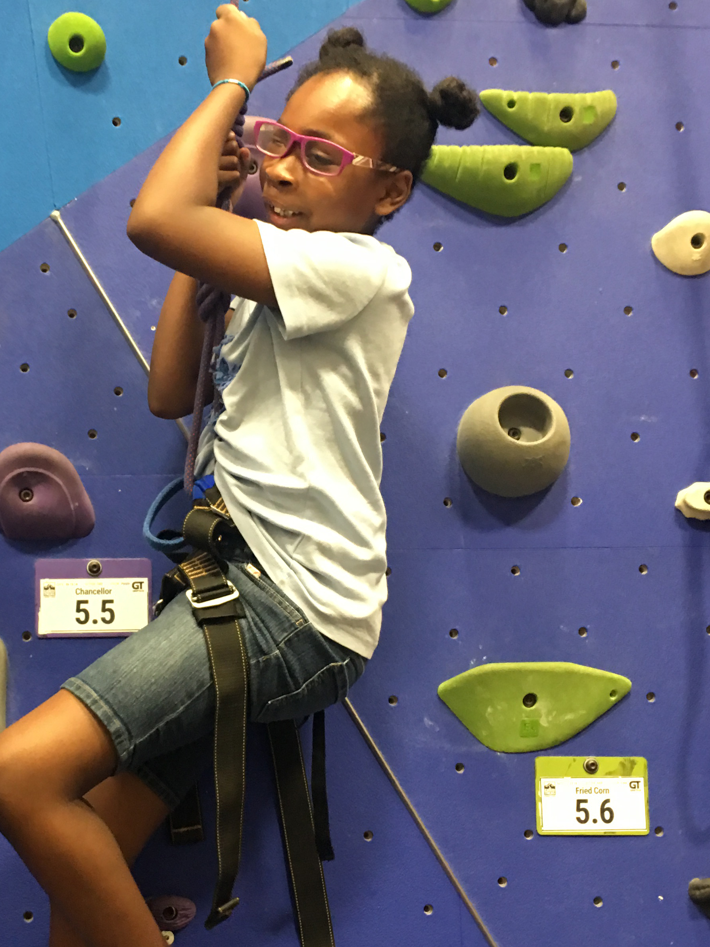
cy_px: 552
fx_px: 1340
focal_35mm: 49
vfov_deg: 38.8
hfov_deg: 29.1
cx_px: 151
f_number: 2.2
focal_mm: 4.15
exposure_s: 1/10
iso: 100
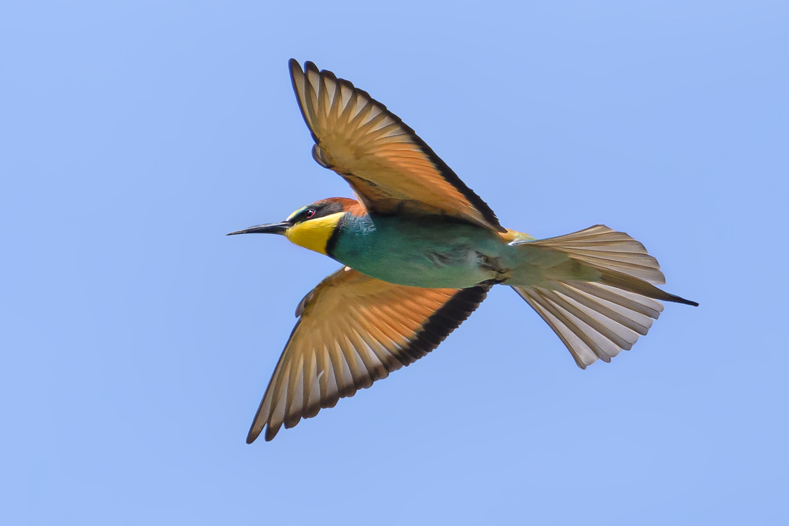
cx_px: 394
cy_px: 263
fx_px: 19723
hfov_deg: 2.3
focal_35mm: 900
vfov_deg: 1.5
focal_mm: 600
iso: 560
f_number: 7.1
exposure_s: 1/1600
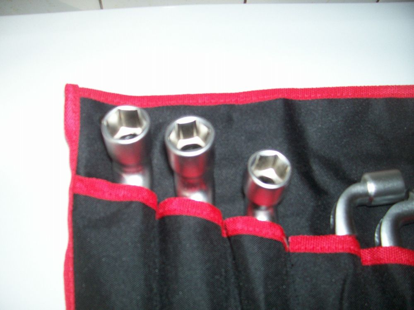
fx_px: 407
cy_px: 155
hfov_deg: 54.0
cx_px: 207
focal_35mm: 34
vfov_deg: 41.8
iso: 140
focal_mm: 5.6
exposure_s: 1/112
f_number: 2.7
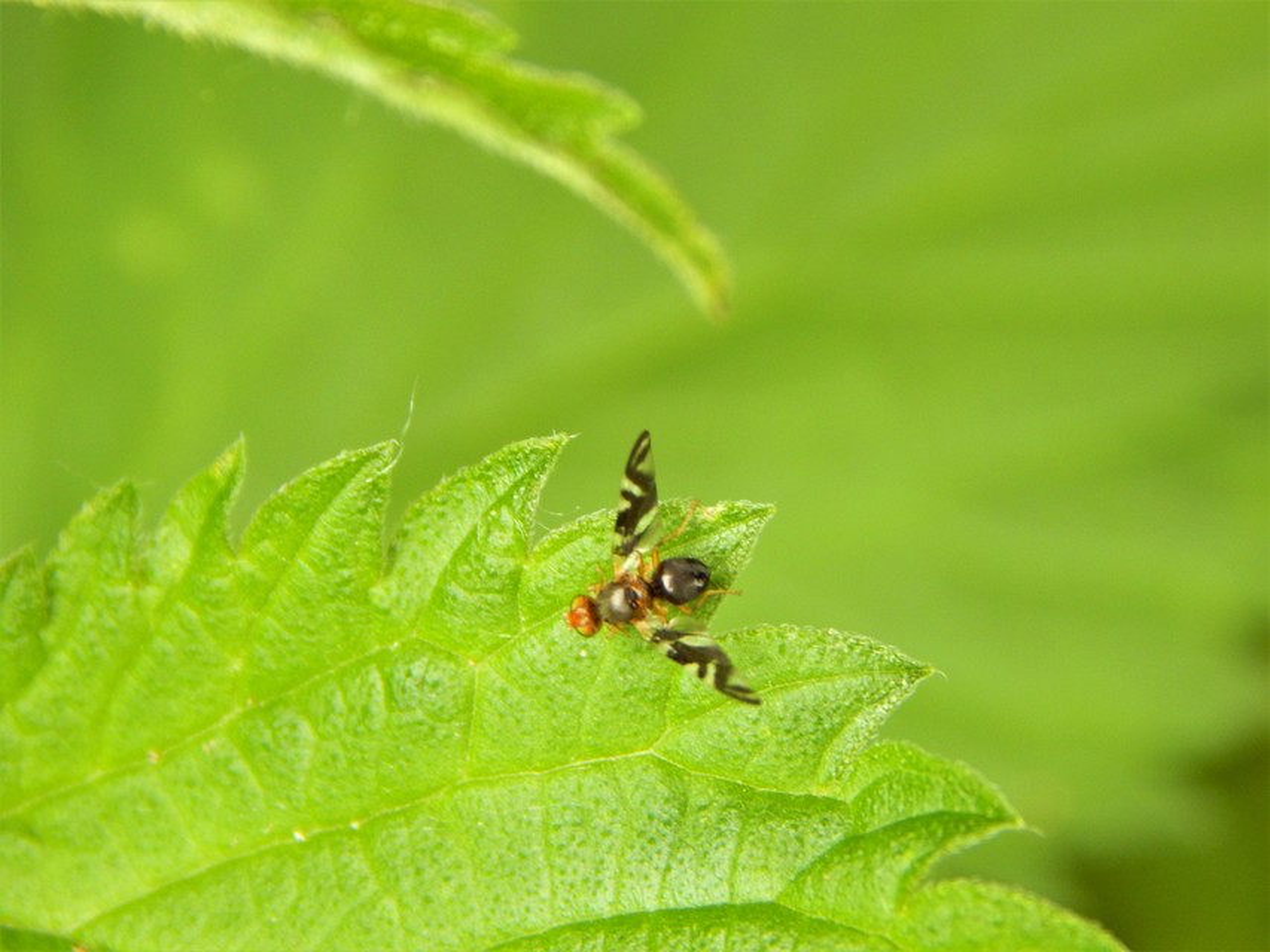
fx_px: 6678
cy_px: 476
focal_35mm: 182
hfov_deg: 10.9
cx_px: 635
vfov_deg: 8.2
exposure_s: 1/30
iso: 220
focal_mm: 32.8
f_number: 5.3
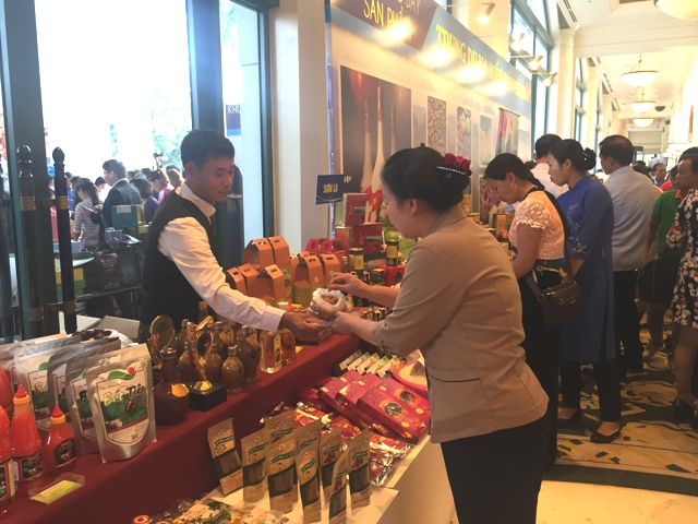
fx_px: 585
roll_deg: -0.9
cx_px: 349
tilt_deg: -8.2
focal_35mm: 29
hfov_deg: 61.7
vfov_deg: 48.2
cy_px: 262
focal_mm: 4.15
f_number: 2.2
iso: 64
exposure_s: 1/30
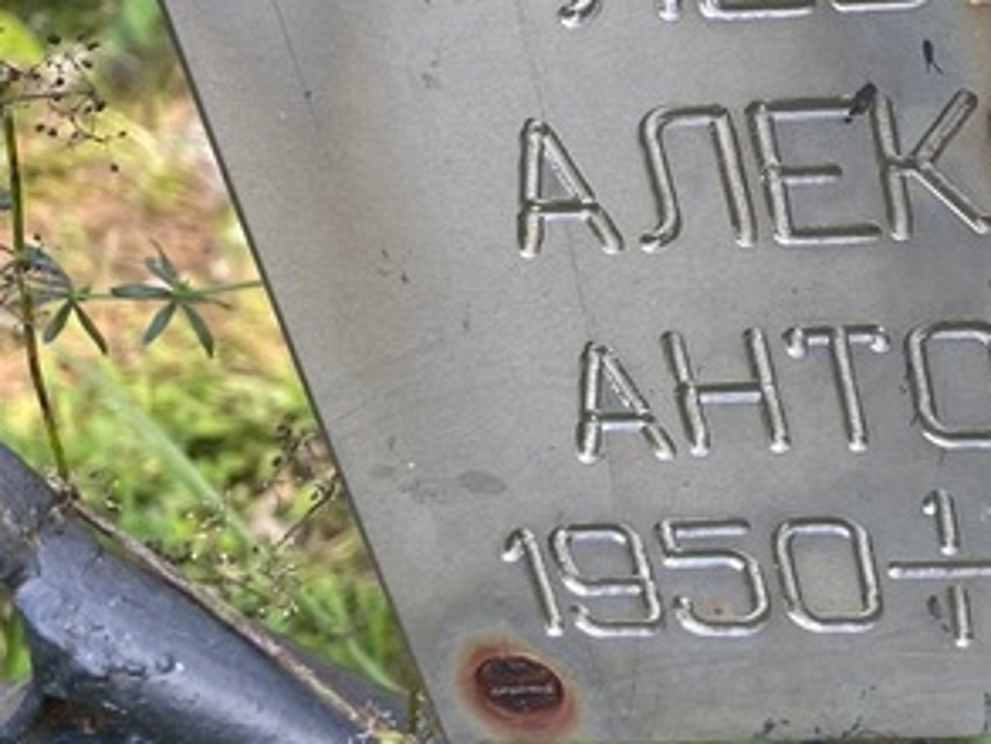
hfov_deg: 25.2
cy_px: 237
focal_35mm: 71
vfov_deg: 20.7
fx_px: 2033
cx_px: 1120
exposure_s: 1/281
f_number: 1.8
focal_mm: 4.25
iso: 32
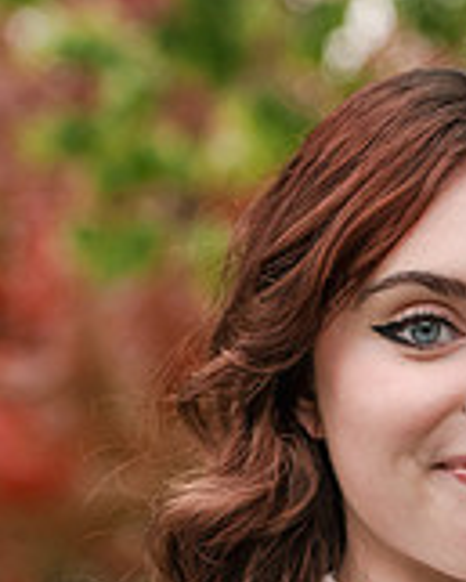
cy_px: 625
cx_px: 331
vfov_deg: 6.3
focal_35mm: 306
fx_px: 5270
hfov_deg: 5.1
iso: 320
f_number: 4
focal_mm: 78
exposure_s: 1/250
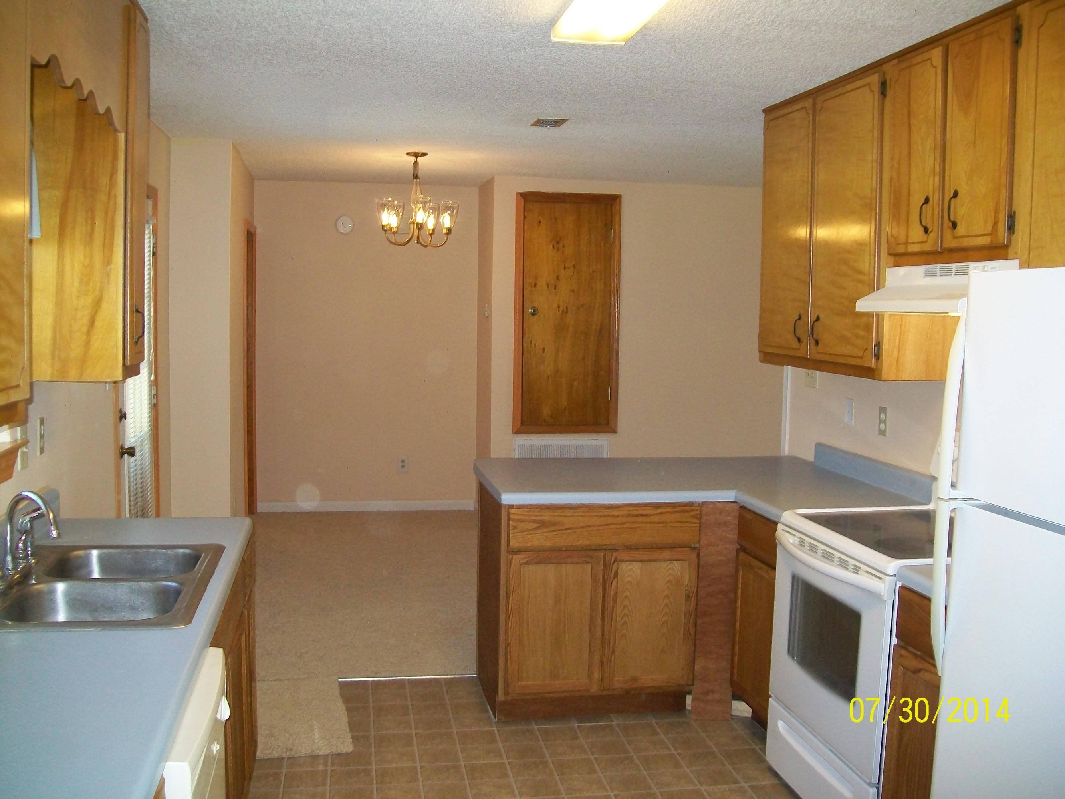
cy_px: 400
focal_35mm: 34
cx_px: 532
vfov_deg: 41.8
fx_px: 1046
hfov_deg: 54.0
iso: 160
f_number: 2.7
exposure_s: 1/60
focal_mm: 6.1
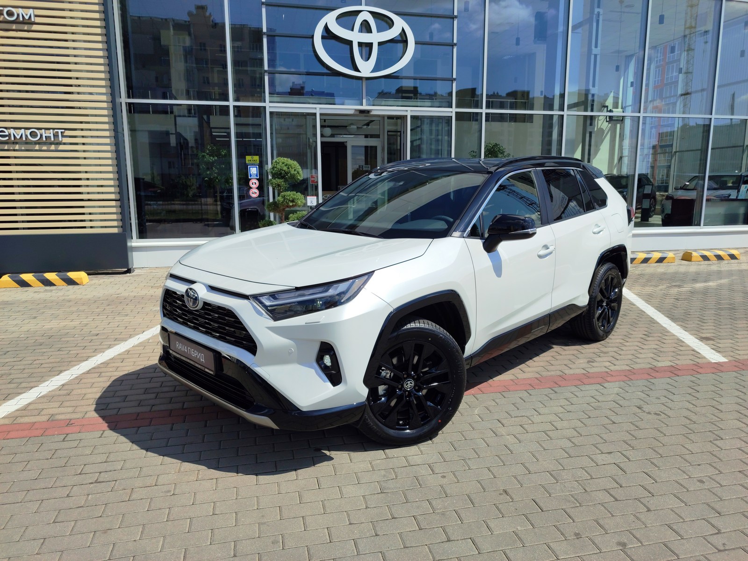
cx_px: 374
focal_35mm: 25
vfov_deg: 54.9
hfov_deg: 69.4
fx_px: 540
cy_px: 280
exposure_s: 1/1367
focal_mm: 5.95
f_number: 1.89
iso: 50
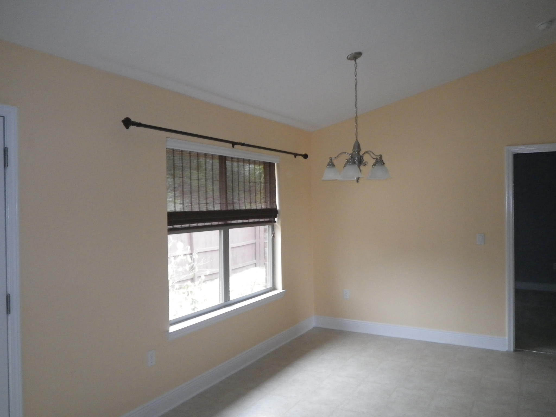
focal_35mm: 28
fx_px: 450
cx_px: 278
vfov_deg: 49.7
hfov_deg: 63.4
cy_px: 208
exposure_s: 1/50
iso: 320
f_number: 3.5
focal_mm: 5
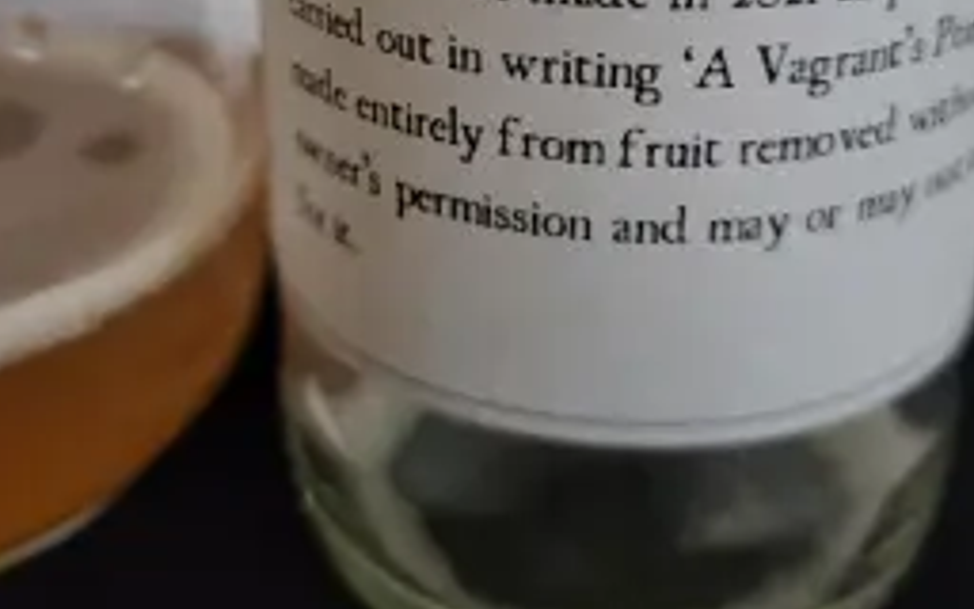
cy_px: 53
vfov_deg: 28.6
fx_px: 1141
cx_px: 495
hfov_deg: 46.2
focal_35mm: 43
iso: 1000
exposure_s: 1/25
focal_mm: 5.4
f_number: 1.8
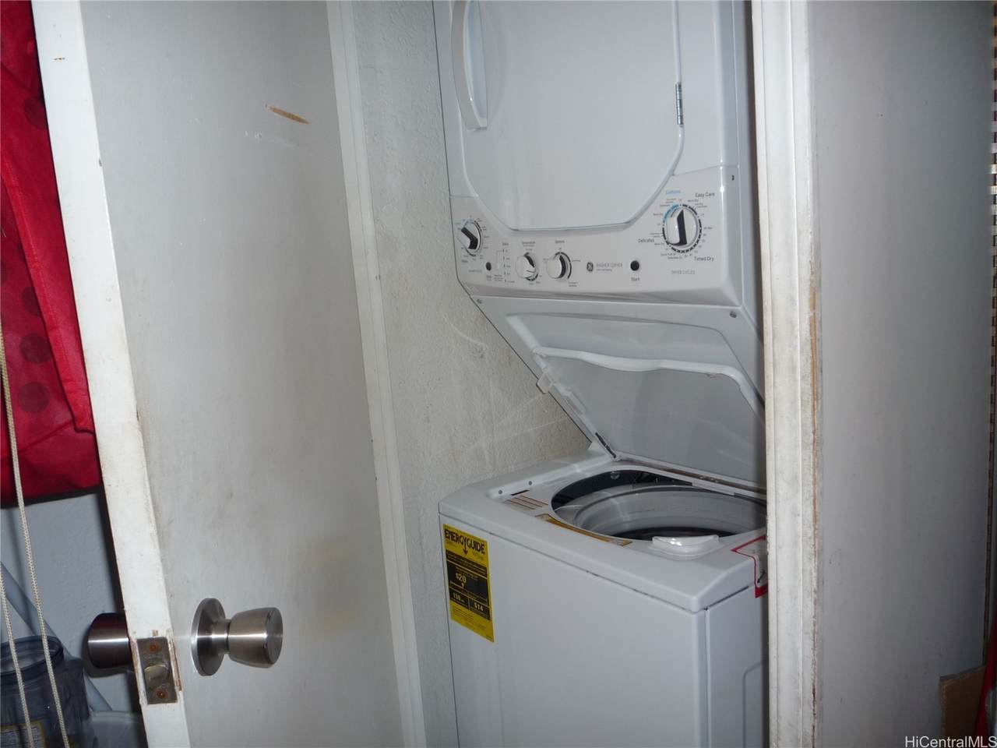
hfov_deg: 60.0
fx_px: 864
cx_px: 498
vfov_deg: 46.8
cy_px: 374
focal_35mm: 30
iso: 100
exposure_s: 1/30
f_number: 3.3
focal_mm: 5.2
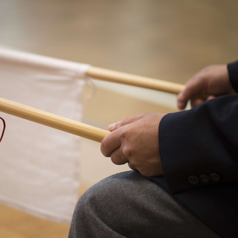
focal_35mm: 134
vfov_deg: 13.0
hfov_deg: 13.0
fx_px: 1042
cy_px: 119
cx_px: 74
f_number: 3
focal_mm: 105
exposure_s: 1/125
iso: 250
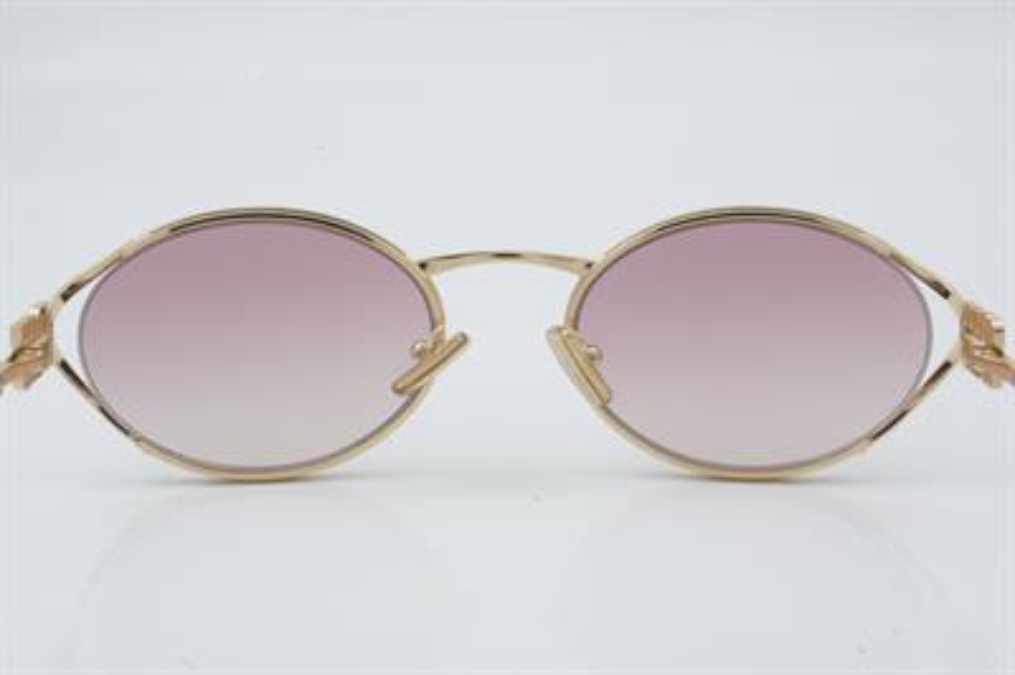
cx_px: 508
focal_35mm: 75
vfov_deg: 18.2
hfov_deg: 27.0
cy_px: 338
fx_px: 2113
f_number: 32
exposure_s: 1/3
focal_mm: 50
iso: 100
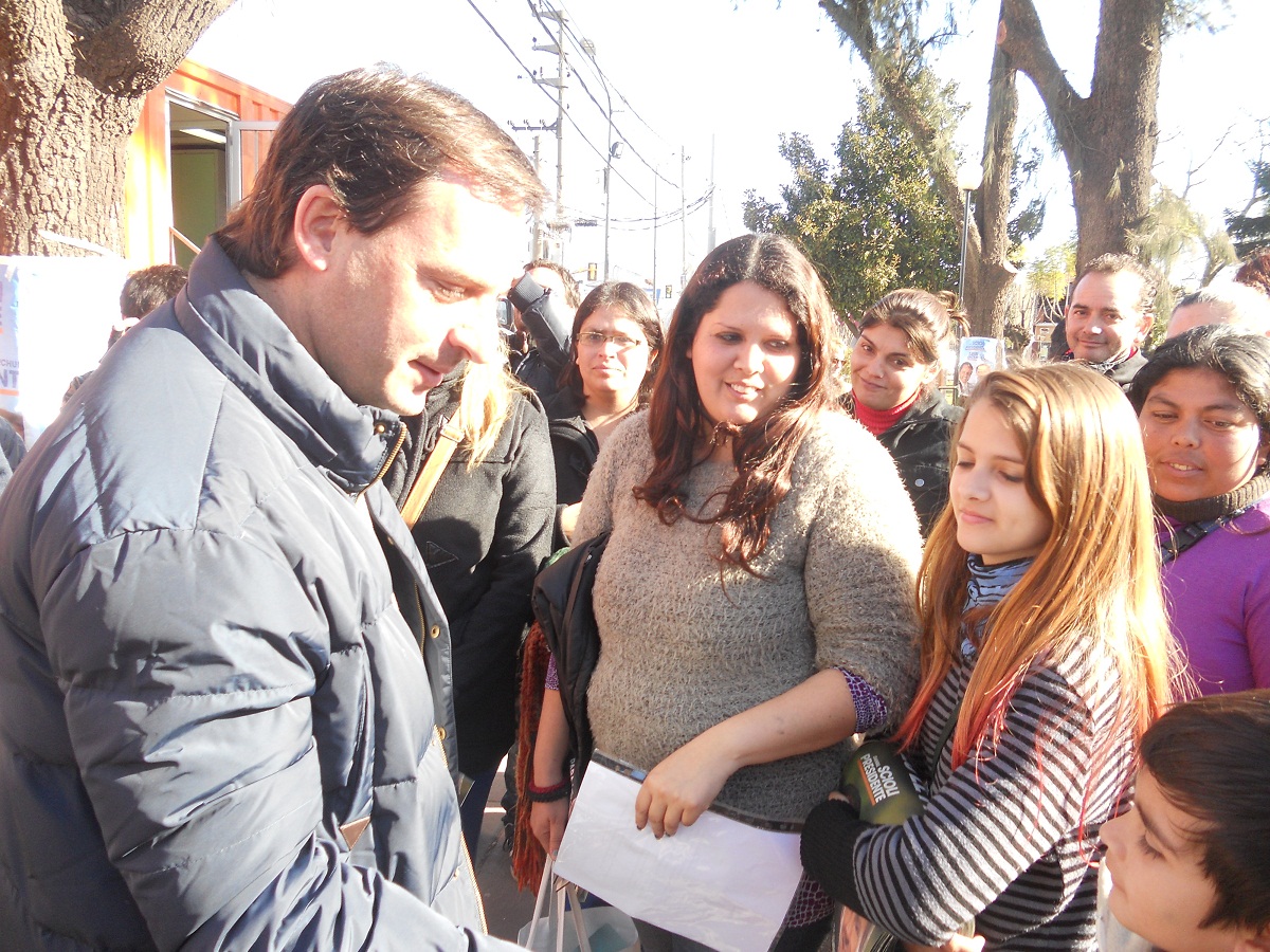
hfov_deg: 65.3
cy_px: 476
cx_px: 635
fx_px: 991
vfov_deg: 51.4
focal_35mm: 27
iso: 80
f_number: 3.2
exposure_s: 1/100
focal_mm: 4.9
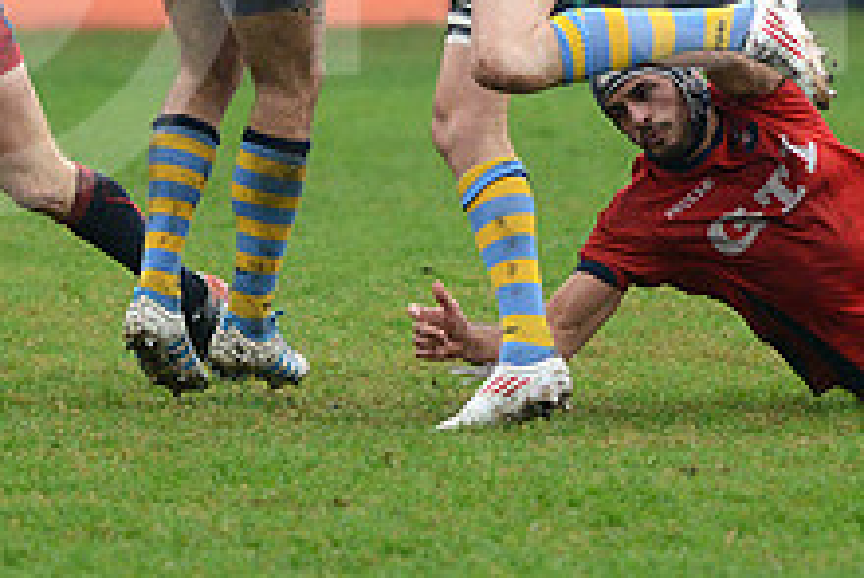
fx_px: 12680
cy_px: -61
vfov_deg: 2.6
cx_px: 628
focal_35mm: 528
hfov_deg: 3.9
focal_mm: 200
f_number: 2.8
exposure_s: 1/640
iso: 1000
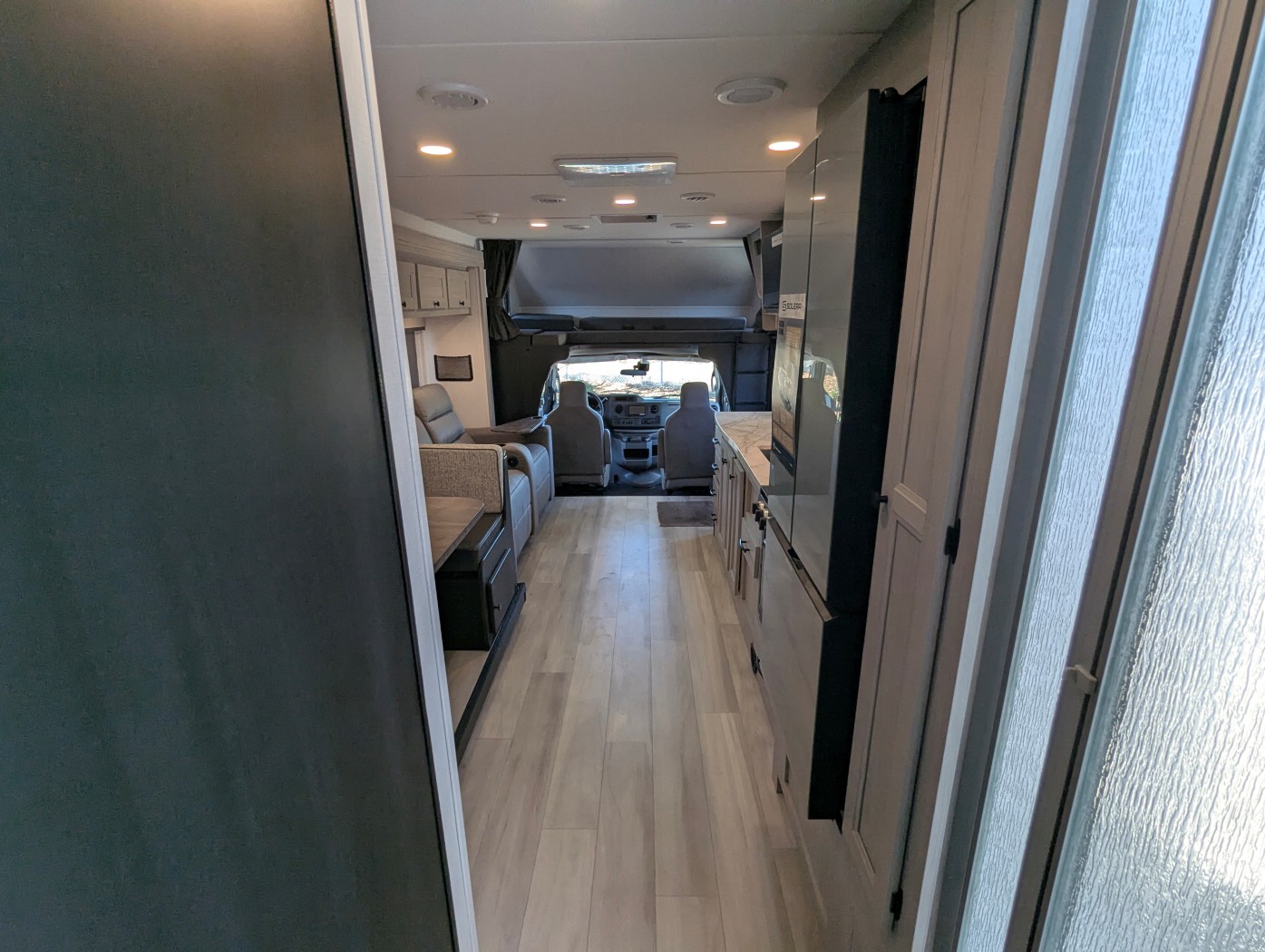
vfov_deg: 78.2
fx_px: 585
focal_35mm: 16
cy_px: 476
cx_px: 632
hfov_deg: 94.4
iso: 84
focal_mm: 2.35
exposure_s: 1/169
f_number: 2.2
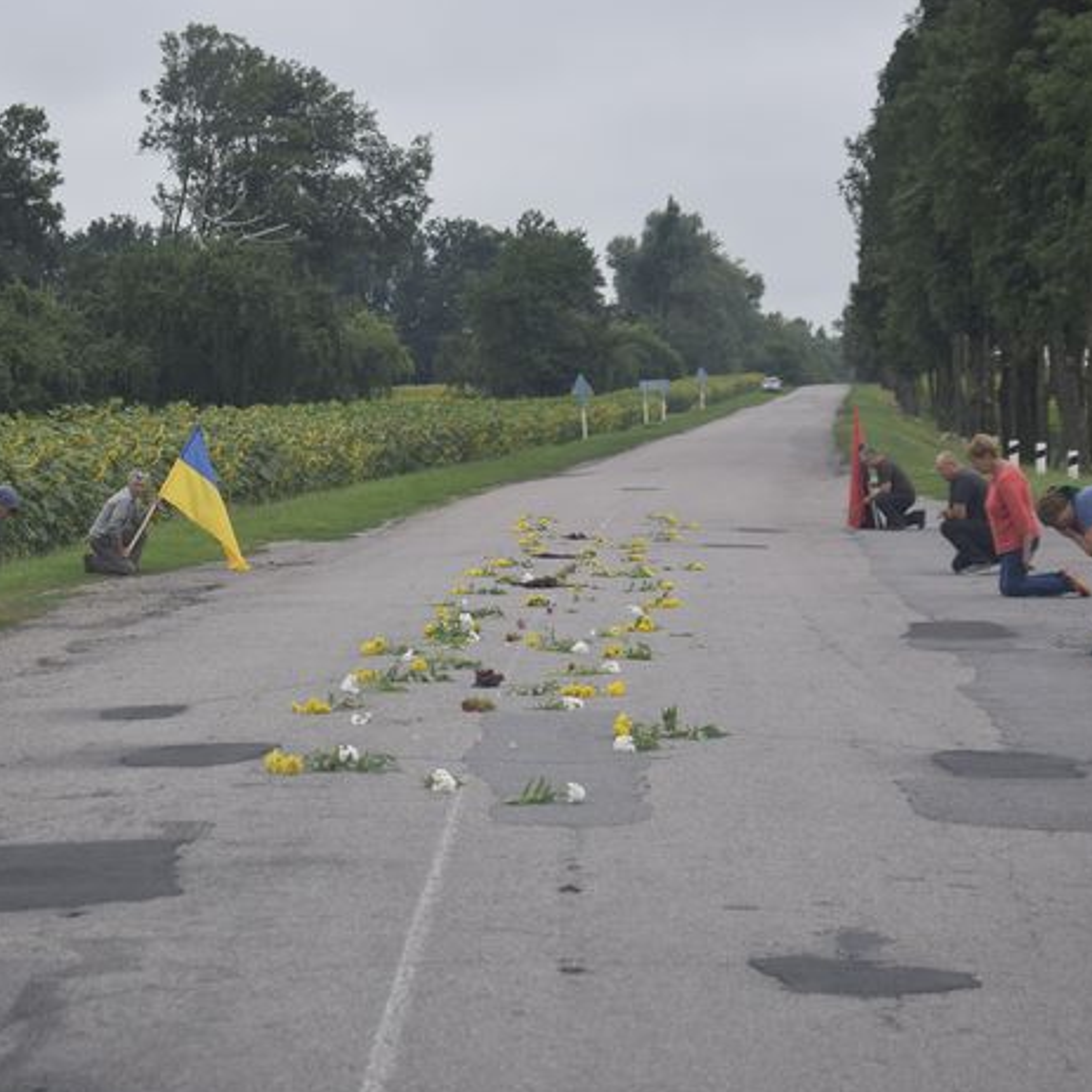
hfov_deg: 15.3
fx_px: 4058
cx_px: 384
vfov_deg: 15.3
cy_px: 581
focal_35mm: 114
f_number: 5.6
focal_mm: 55
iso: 200
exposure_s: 1/200
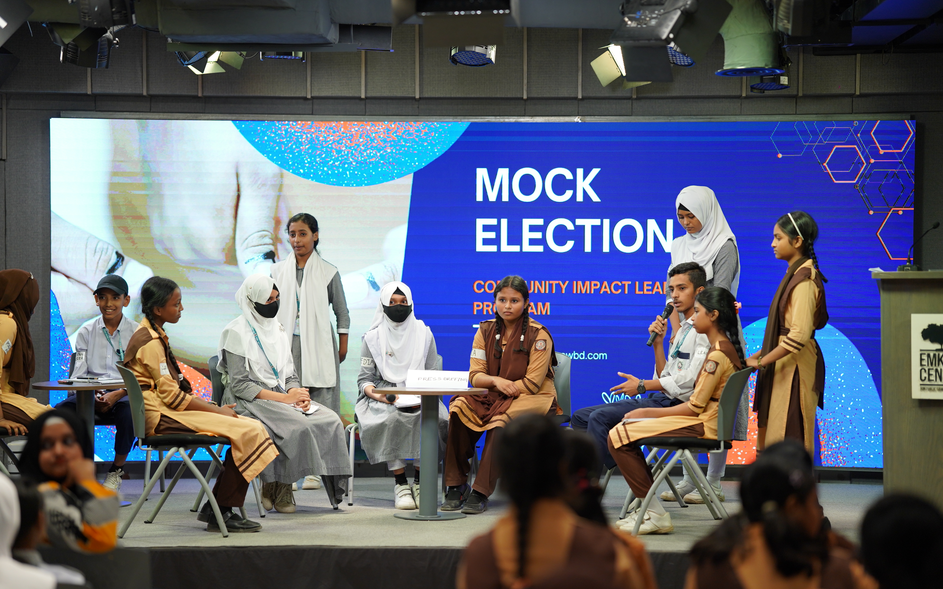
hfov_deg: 23.8
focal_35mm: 87
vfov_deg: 15.0
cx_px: 472
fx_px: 2236
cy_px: 280
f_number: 1.6
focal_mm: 85
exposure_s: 1/400
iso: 500
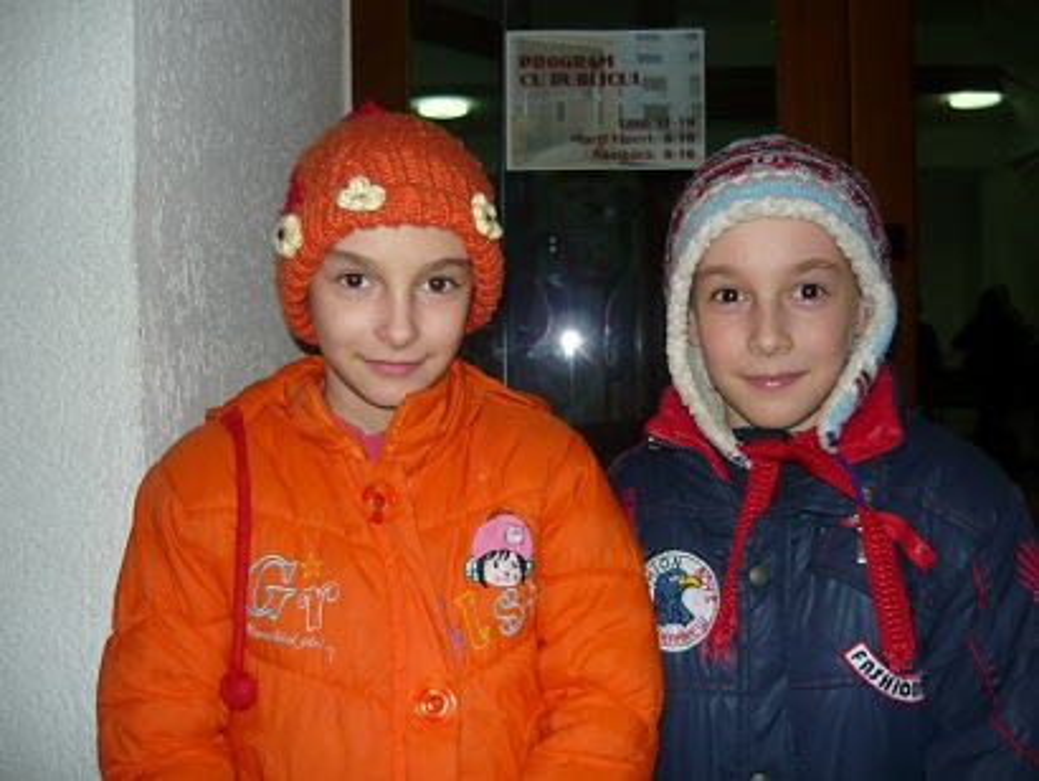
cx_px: 520
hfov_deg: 55.3
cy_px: 390
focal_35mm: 33
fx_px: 991
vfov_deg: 43.0
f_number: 2.8
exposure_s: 1/30
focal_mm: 5.5
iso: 100
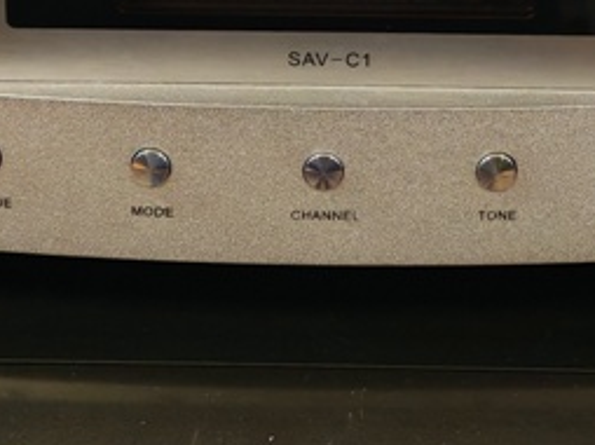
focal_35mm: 109
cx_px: 330
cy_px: -319
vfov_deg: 12.5
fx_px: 1872
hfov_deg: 18.1
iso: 640
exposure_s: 1/33
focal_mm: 6.67
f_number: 1.9
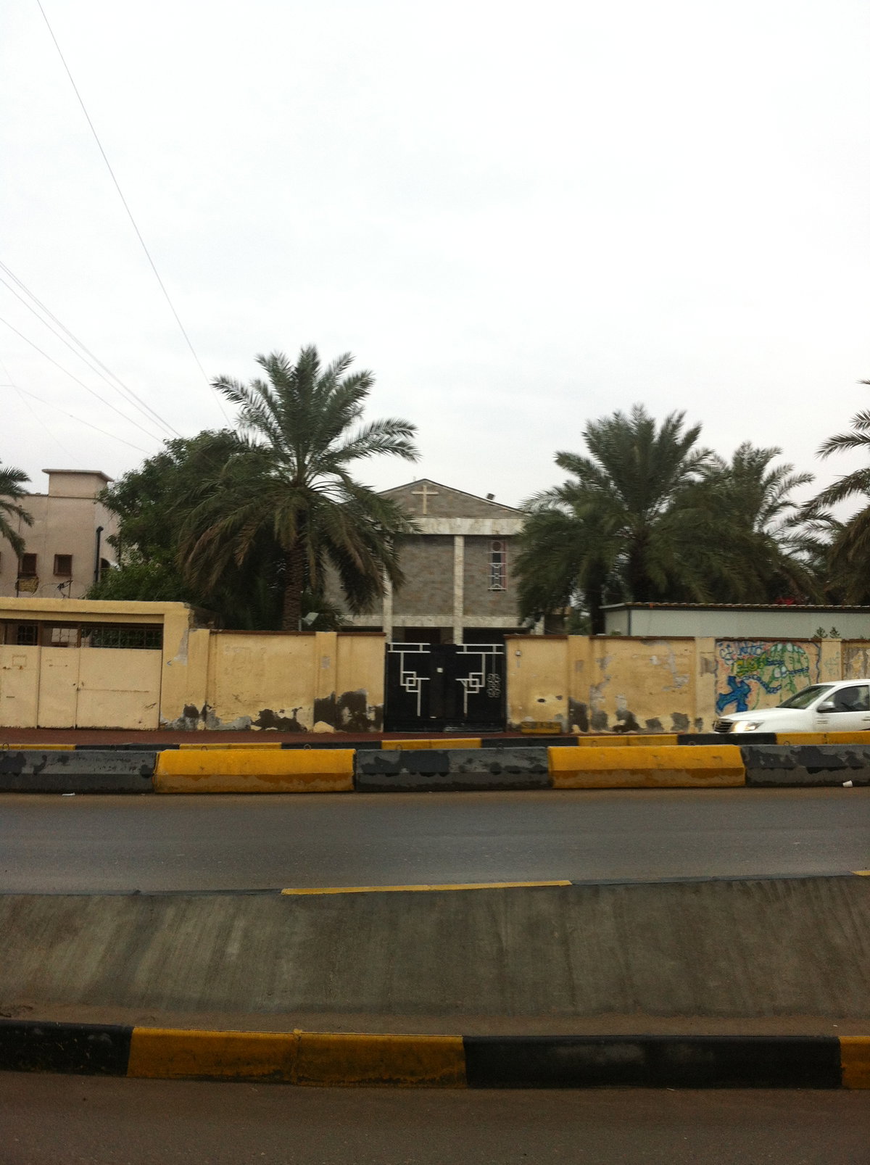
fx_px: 1176
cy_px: 582
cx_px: 435
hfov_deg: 40.6
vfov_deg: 52.7
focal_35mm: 35
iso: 80
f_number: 2.8
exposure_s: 1/140
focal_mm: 3.85
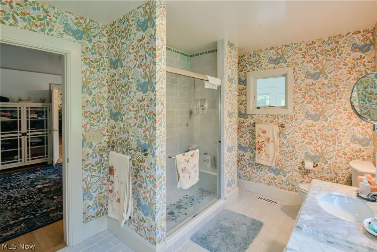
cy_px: 126
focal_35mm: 17
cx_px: 188
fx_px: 178
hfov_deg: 93.3
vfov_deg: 70.5
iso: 1250
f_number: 22
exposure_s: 1/4
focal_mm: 17
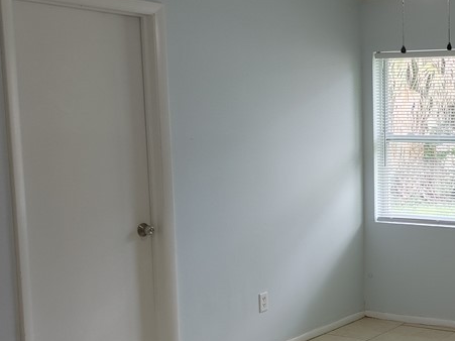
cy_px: 207
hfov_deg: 30.5
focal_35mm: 59
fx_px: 775
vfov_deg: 24.8
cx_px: 452
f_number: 1.8
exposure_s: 1/60
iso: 50
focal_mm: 5.58
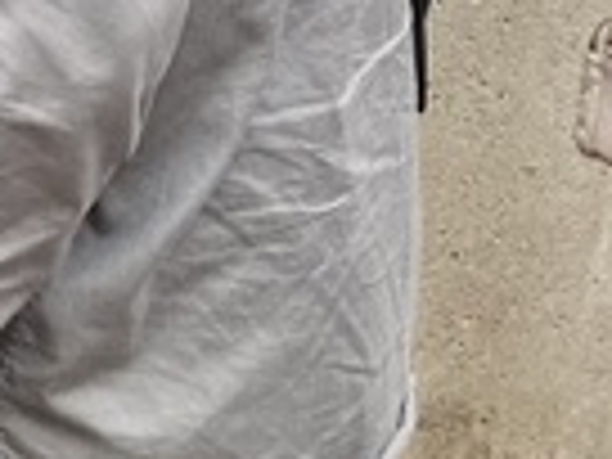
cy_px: -216
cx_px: -608
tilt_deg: -8.6
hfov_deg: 11.6
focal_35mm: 153
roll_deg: +0.4
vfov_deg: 9.4
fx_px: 2705
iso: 32
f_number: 1.6
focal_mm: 5.1
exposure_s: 1/147
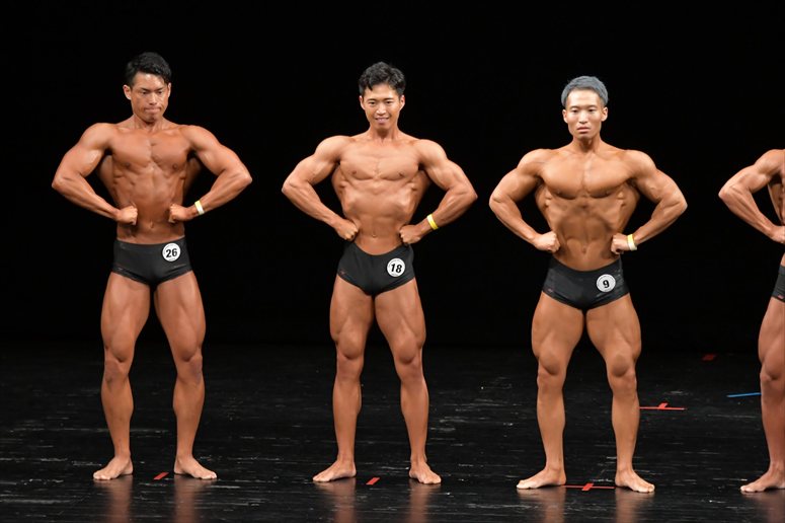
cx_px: 392
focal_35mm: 270
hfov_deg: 7.6
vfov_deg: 5.1
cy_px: 262
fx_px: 5885
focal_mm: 180
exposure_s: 1/400
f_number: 5.6
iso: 3200
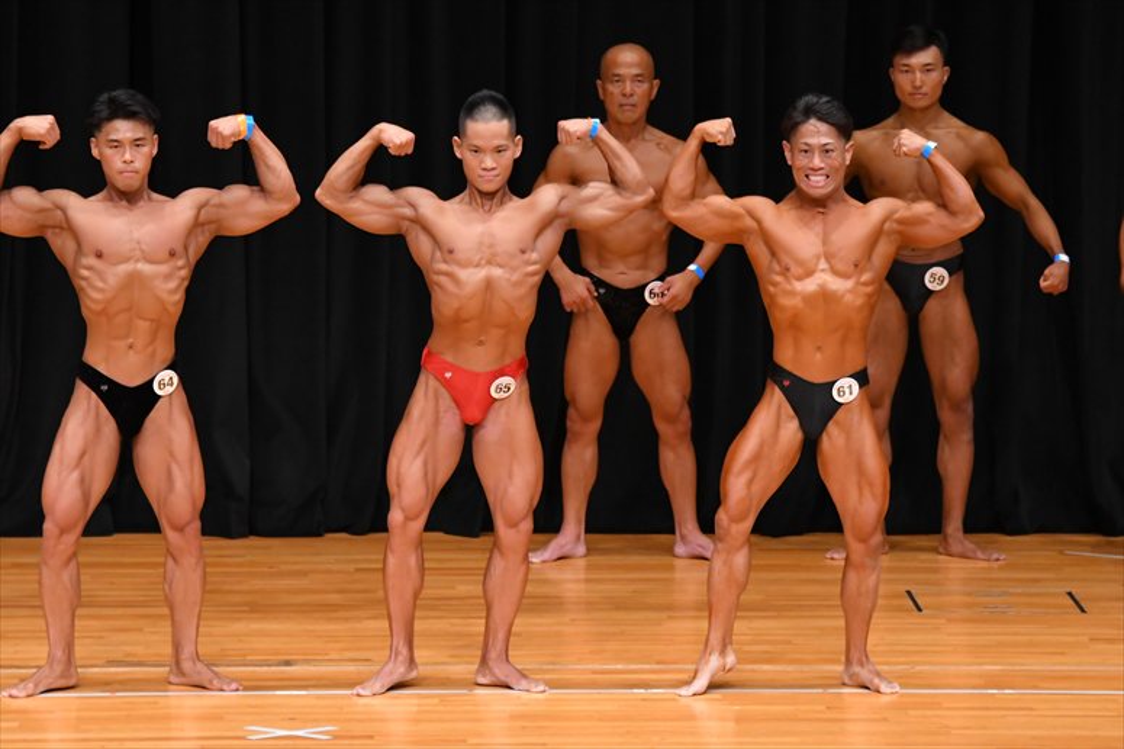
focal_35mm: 270
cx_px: 562
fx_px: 8426
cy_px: 374
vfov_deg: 5.1
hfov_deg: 7.6
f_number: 5.6
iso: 4000
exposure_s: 1/400
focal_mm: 180
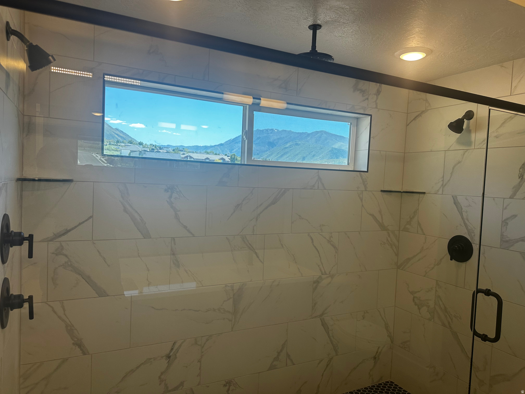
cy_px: 197
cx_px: 262
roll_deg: -2.0
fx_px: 364
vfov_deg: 56.8
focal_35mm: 24
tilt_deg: -2.4
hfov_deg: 71.6
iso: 80
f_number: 1.78
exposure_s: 1/412
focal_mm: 6.86
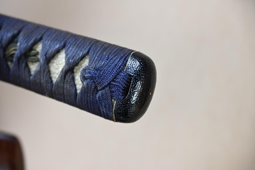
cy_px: 85
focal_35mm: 112
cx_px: 128
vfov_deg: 12.2
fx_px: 797
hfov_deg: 18.2
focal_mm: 75
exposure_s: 1/2
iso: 100
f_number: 5.3
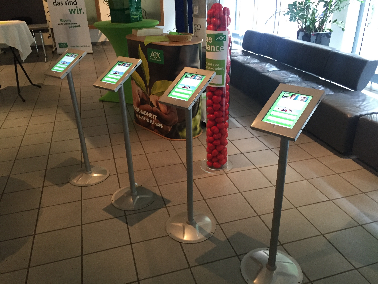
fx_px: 317
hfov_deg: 61.7
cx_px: 189
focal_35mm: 29
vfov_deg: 48.2
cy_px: 142
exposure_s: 1/33
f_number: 2.2
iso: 200
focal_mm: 4.15
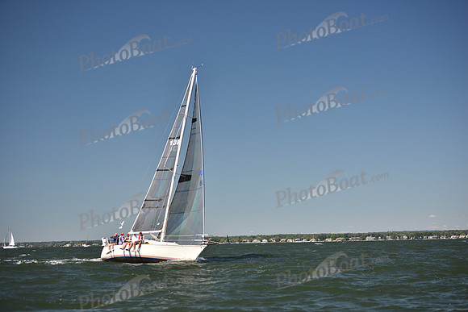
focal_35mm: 70
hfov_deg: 28.8
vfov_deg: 19.5
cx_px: 234
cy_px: 156
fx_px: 910
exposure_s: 1/1250
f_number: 3.2
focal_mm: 70
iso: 250
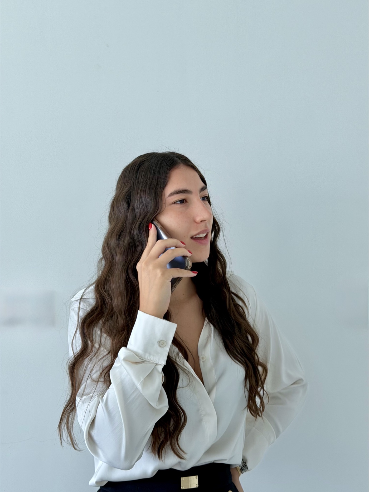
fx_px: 682
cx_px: 184
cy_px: 246
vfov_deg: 39.7
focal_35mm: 48
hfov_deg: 30.3
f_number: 1.78
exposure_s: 1/73
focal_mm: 6.76
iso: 100
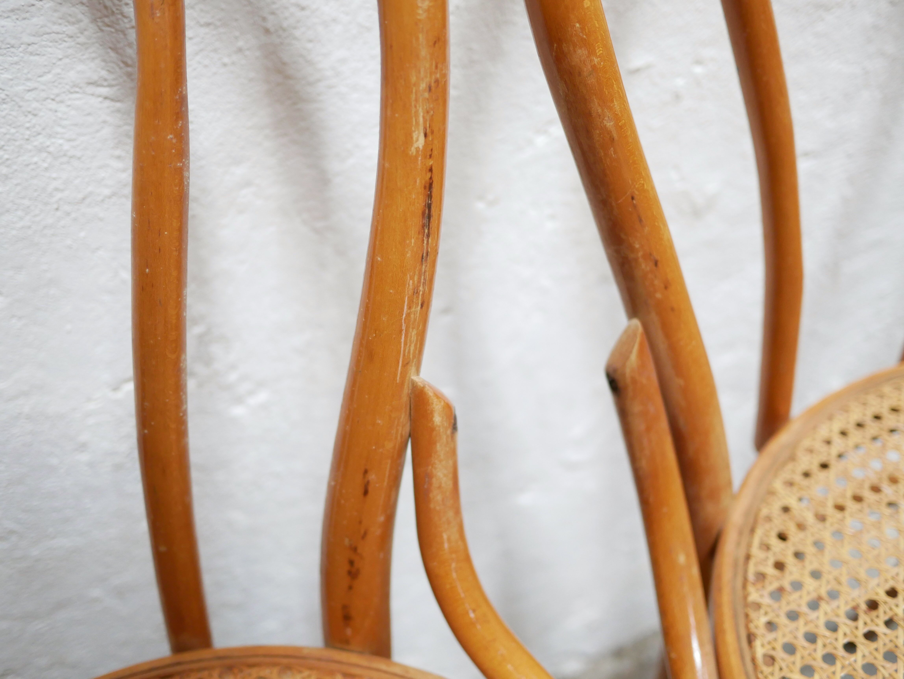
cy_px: 340
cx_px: 452
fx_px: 1045
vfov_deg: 36.0
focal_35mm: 40
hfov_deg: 46.8
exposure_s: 1/60
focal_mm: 20
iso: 800
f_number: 1.7
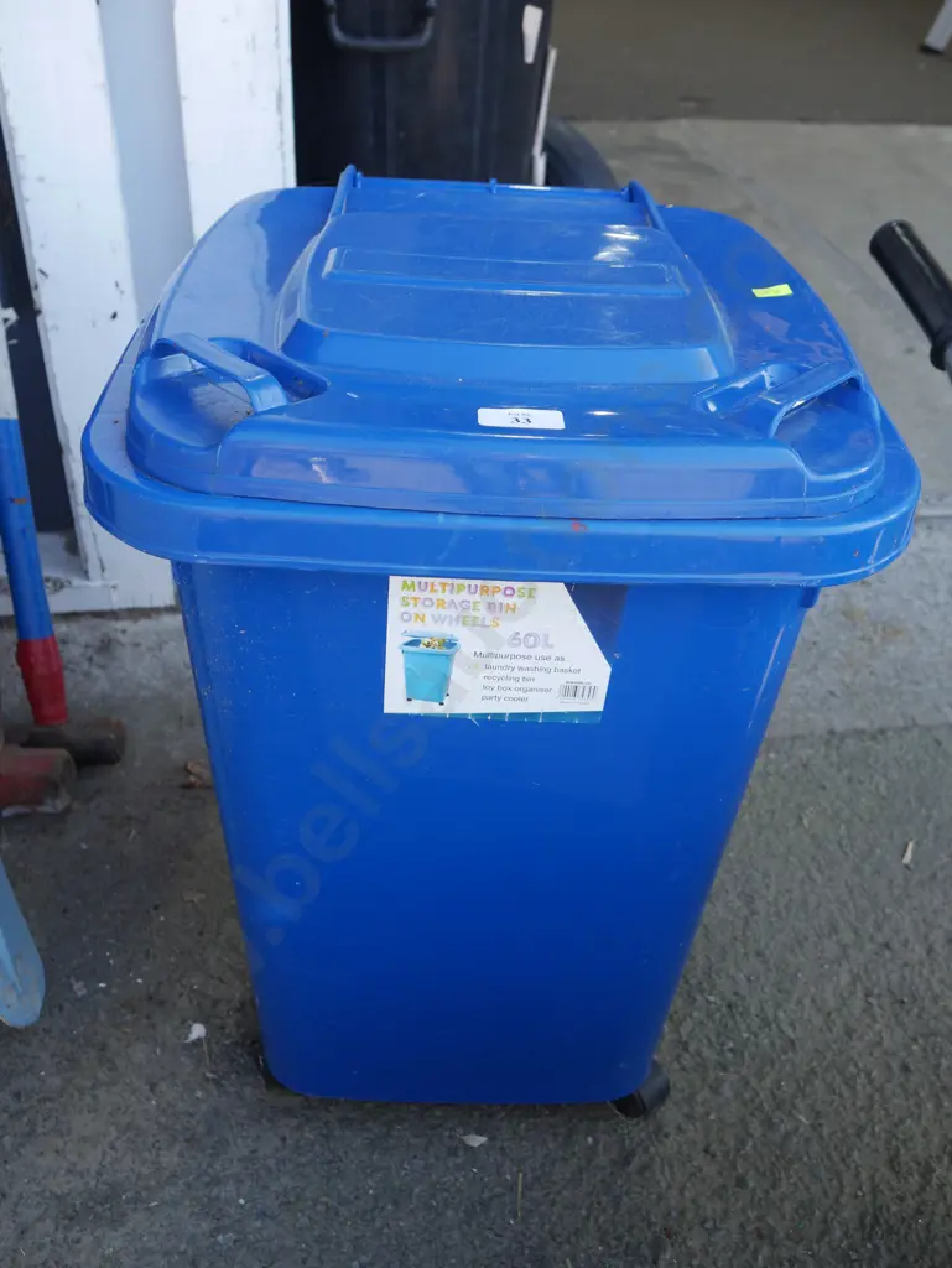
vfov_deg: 56.8
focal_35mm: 32
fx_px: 1172
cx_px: 476
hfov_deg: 44.2
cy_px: 634
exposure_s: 1/125
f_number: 4.5
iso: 200
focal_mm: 16
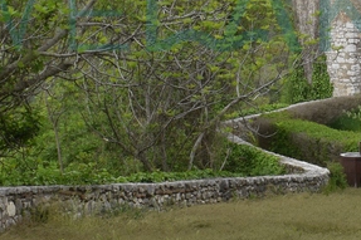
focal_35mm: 138
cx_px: 252
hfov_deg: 14.8
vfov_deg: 9.9
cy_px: 1
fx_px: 1383
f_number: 9
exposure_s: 1/320
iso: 200
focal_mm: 22
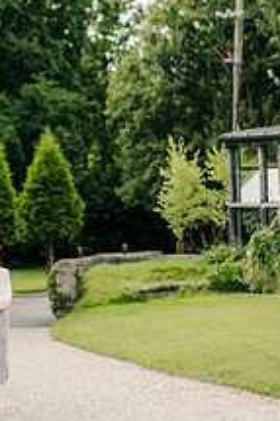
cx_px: -8
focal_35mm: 178
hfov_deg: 7.7
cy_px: 104
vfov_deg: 11.5
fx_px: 2080
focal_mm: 85
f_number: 2
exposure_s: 1/2000
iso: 100
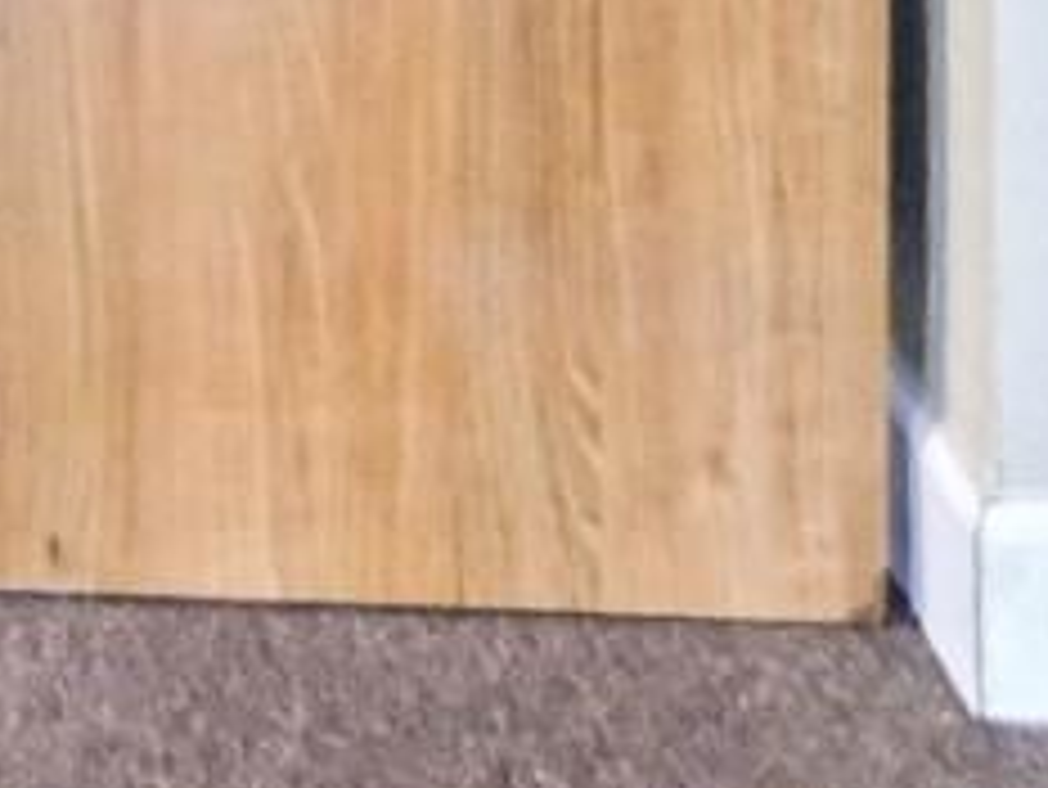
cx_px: -436
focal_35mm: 96
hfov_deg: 18.5
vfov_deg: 11.9
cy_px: -1200
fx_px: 2908
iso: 2500
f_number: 4
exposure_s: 1/60
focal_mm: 7
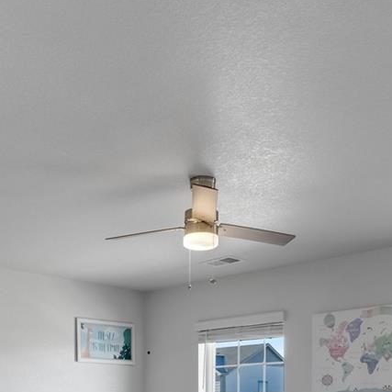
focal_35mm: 53
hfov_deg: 32.1
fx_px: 674
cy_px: 425
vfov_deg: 29.4
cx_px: 118
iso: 400
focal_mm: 11
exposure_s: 1/30
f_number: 8
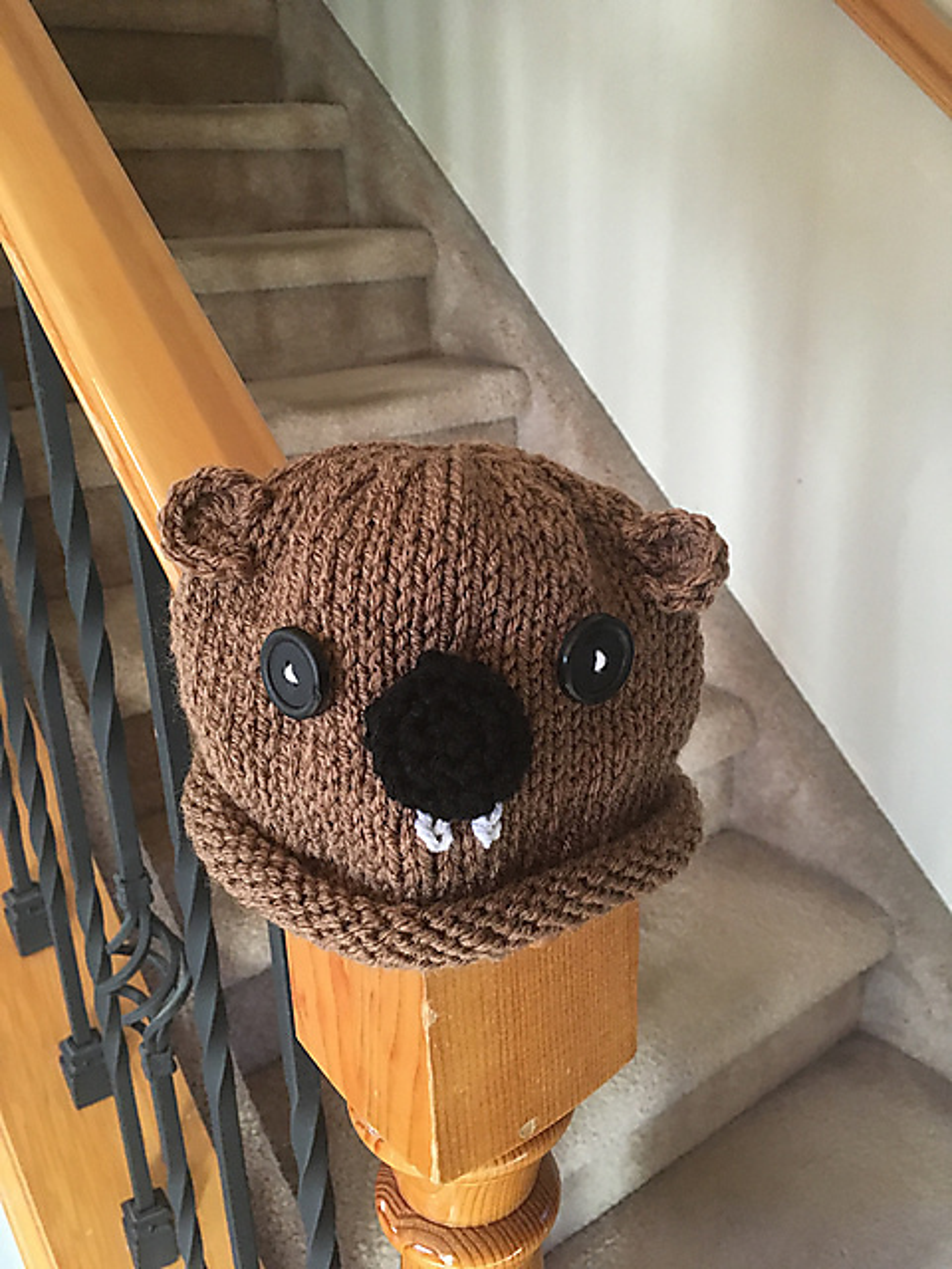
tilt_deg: -22.1
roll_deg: +3.0
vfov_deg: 61.7
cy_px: 634
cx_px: 476
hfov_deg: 48.2
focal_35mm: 29
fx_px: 1063
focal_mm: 4.15
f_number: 2.2
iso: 200
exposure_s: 1/30
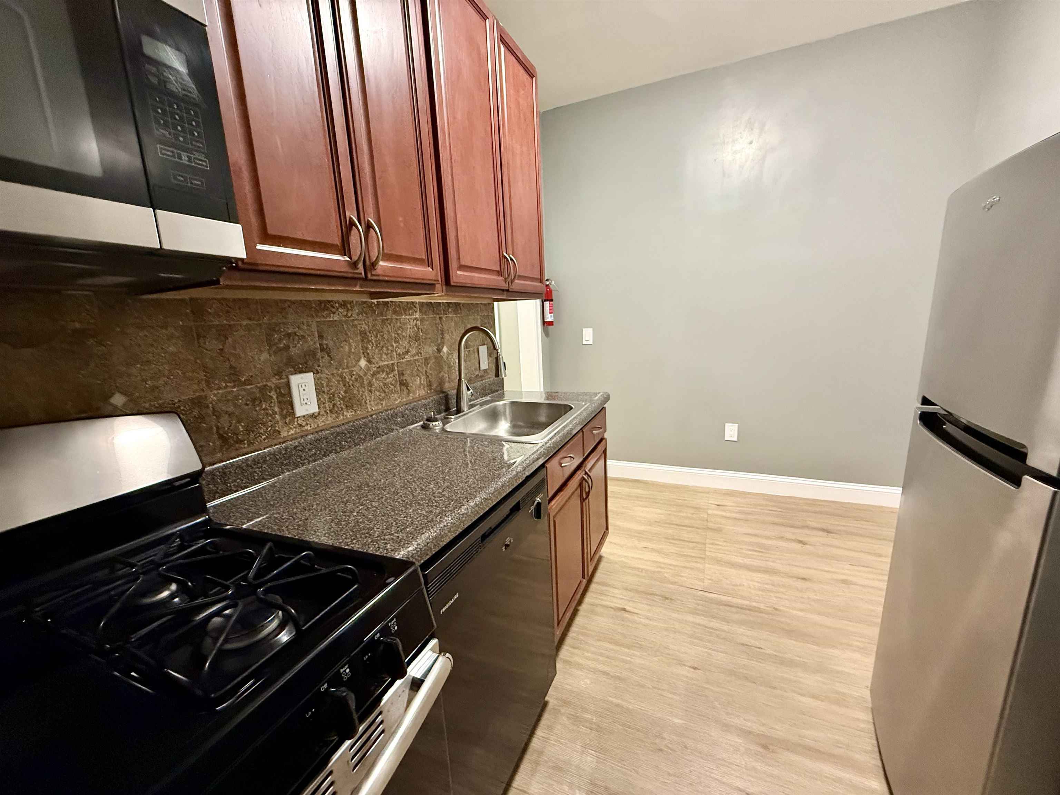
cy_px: 398
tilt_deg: -10.2
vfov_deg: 85.7
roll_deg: +2.7
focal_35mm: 14
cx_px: 530
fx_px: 429
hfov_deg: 102.1
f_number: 2.2
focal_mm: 2.22
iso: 640
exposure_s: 1/60
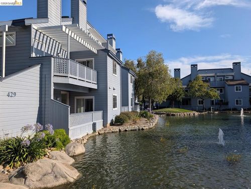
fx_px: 174
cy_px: 94
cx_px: 126
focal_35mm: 24
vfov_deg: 56.9
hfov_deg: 71.5
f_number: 1.68
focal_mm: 6.9
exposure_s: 1/1025
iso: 19
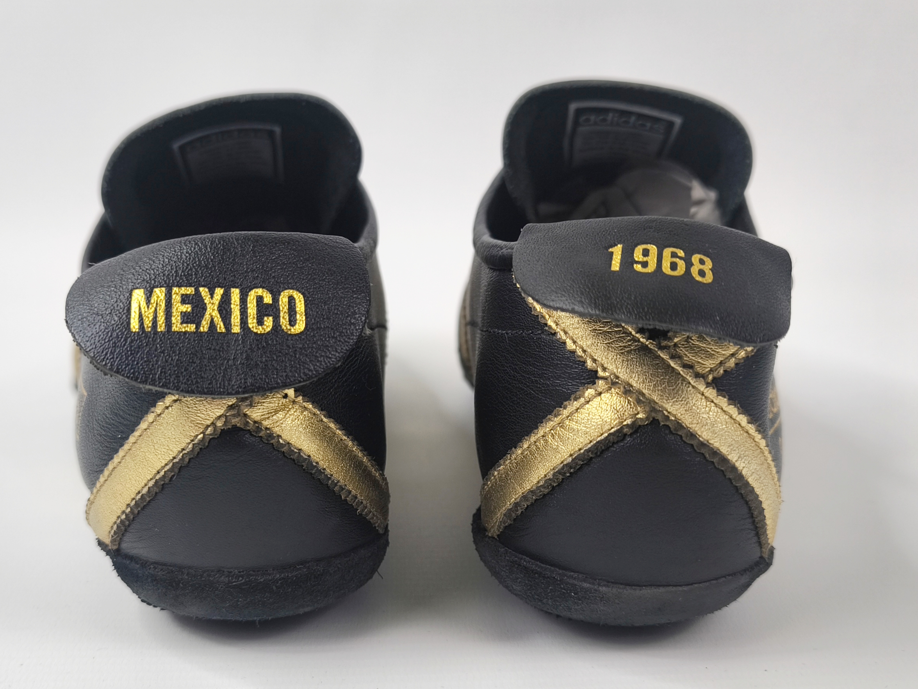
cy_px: 368
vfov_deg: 51.3
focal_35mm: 27
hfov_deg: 65.3
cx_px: 438
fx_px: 716
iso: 64
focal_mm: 6.92
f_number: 1.9
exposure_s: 1/100
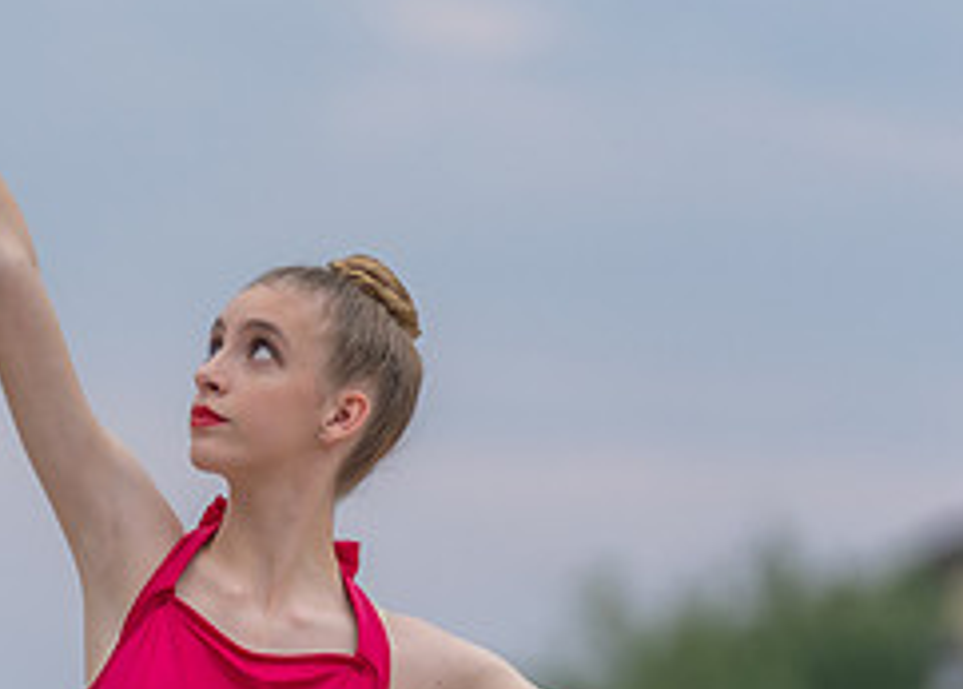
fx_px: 12229
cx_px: 323
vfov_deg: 3.2
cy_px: 551
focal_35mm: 447
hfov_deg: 4.5
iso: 160
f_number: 2.8
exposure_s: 1/320
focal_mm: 174
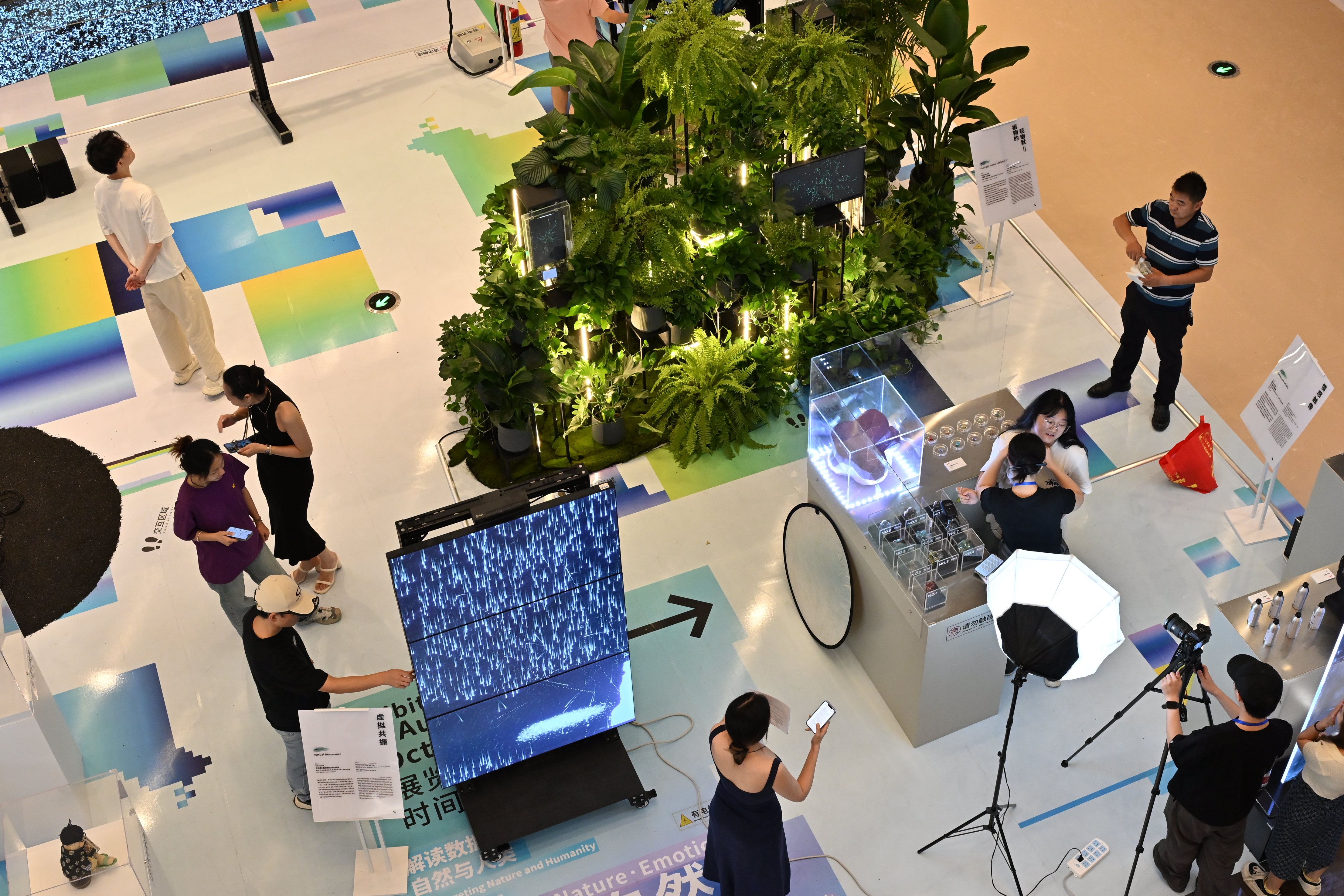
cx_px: 666
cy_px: 440
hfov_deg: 44.5
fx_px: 1643
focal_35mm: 44
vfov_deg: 30.5
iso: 2500
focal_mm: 43
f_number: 9
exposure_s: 1/60
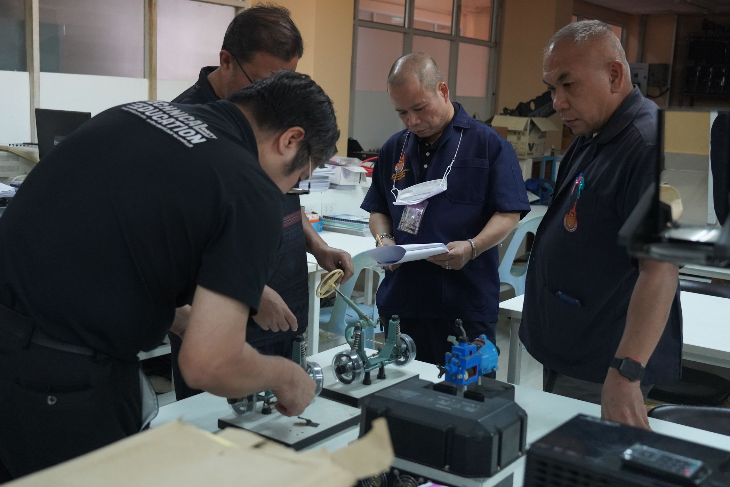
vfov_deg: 30.5
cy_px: 244
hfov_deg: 44.5
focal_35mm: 44
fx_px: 892
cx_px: 365
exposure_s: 1/320
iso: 8000
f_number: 5.6
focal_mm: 44
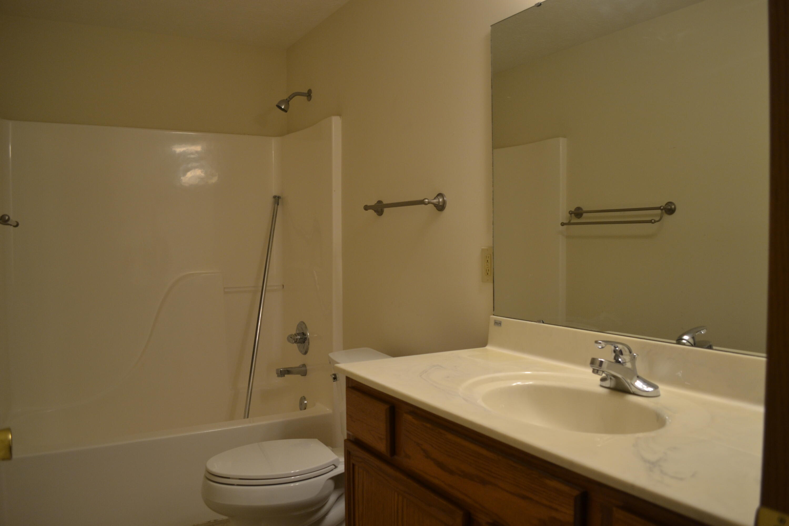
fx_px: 592
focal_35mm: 27
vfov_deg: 47.9
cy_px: 263
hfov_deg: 67.4
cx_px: 394
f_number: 3.5
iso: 400
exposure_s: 1/50
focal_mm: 18
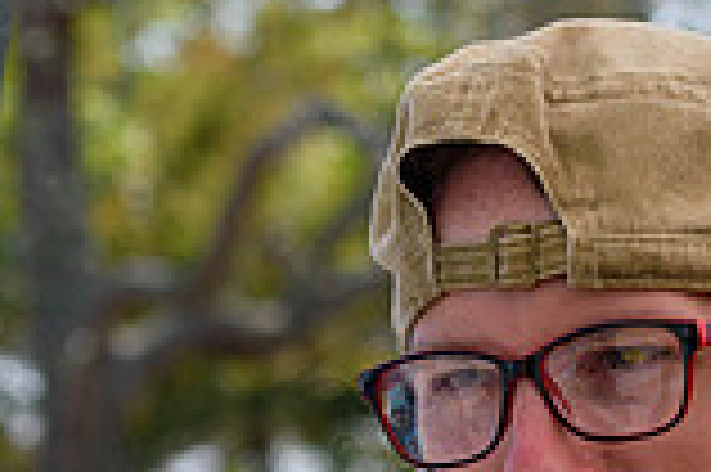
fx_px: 9233
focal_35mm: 468
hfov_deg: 4.4
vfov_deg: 2.9
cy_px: 587
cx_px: 662
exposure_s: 1/640
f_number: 6.3
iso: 200
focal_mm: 85
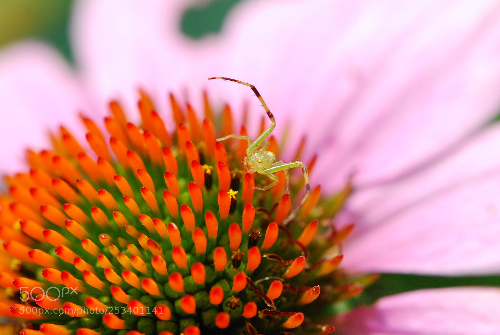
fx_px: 2190
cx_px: 250
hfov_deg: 13.0
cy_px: 168
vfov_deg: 8.7
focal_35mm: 158
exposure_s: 1/400
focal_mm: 105
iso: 400
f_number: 8
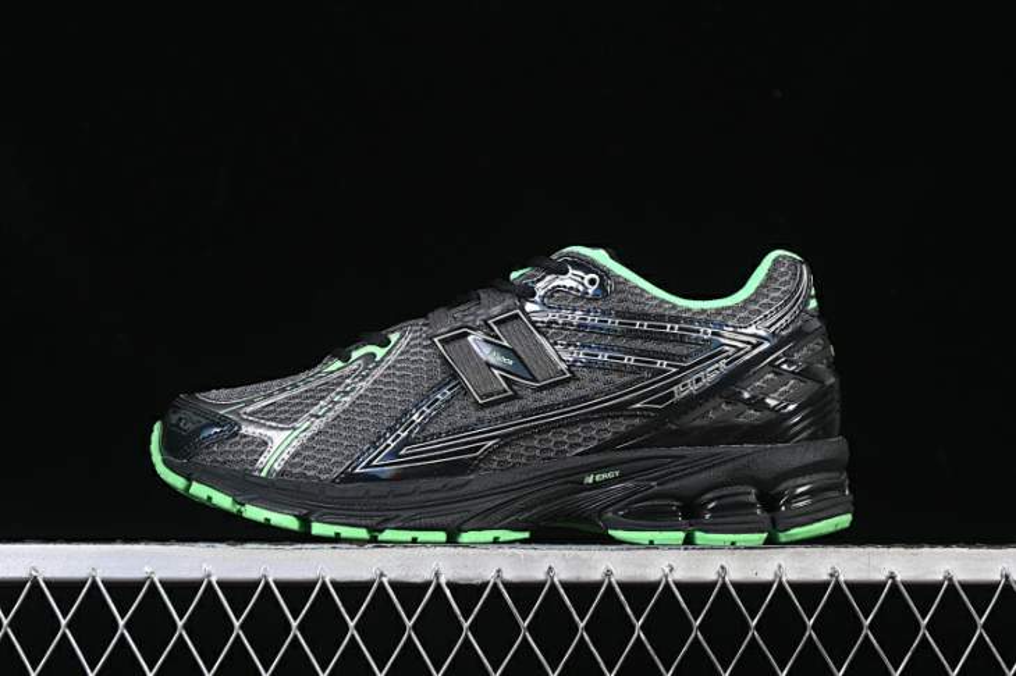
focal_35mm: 75
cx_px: 508
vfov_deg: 18.2
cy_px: 338
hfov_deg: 27.0
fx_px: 2116
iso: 160
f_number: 6.3
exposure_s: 1/60
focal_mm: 50
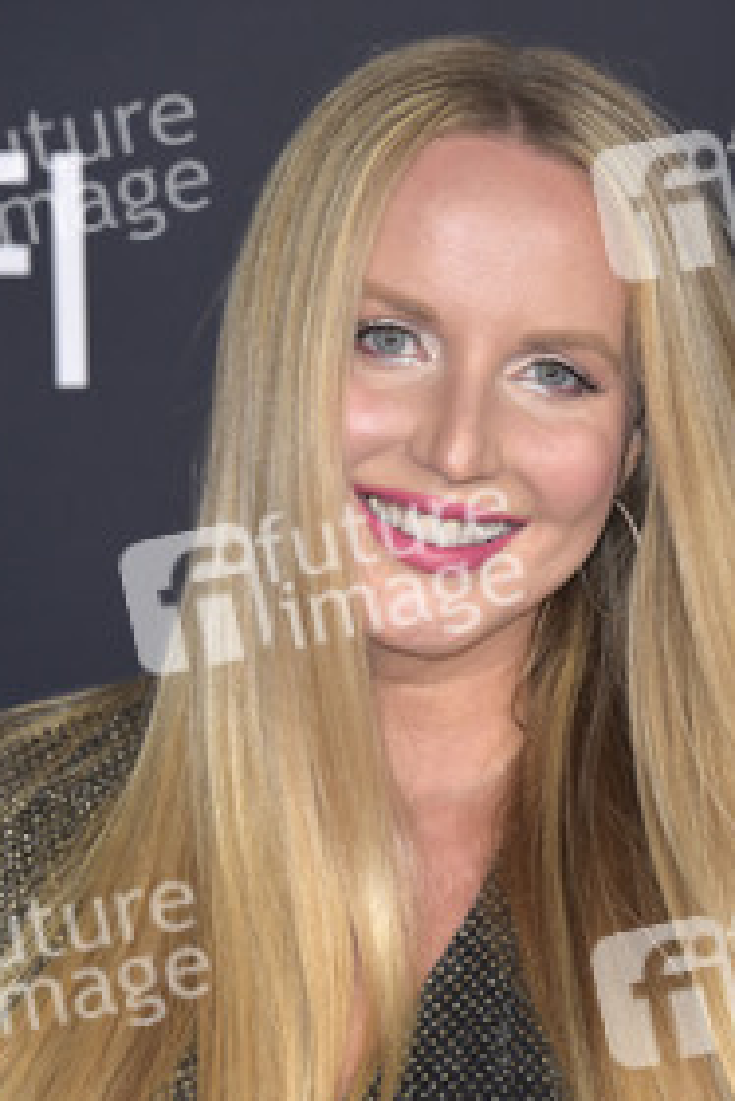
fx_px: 6545
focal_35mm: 214
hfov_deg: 6.4
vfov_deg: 9.6
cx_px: 438
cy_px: 779
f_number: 6.3
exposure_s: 1/200
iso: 640
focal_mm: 150
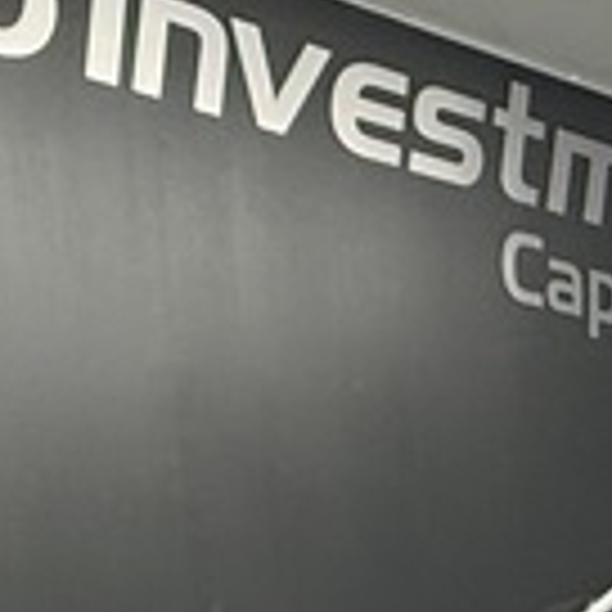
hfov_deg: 17.7
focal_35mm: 93
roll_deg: -1.3
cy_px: 1152
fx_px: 1860
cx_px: 765
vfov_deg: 15.6
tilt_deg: -13.1
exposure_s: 1/99
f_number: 2.2
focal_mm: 2.22
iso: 125
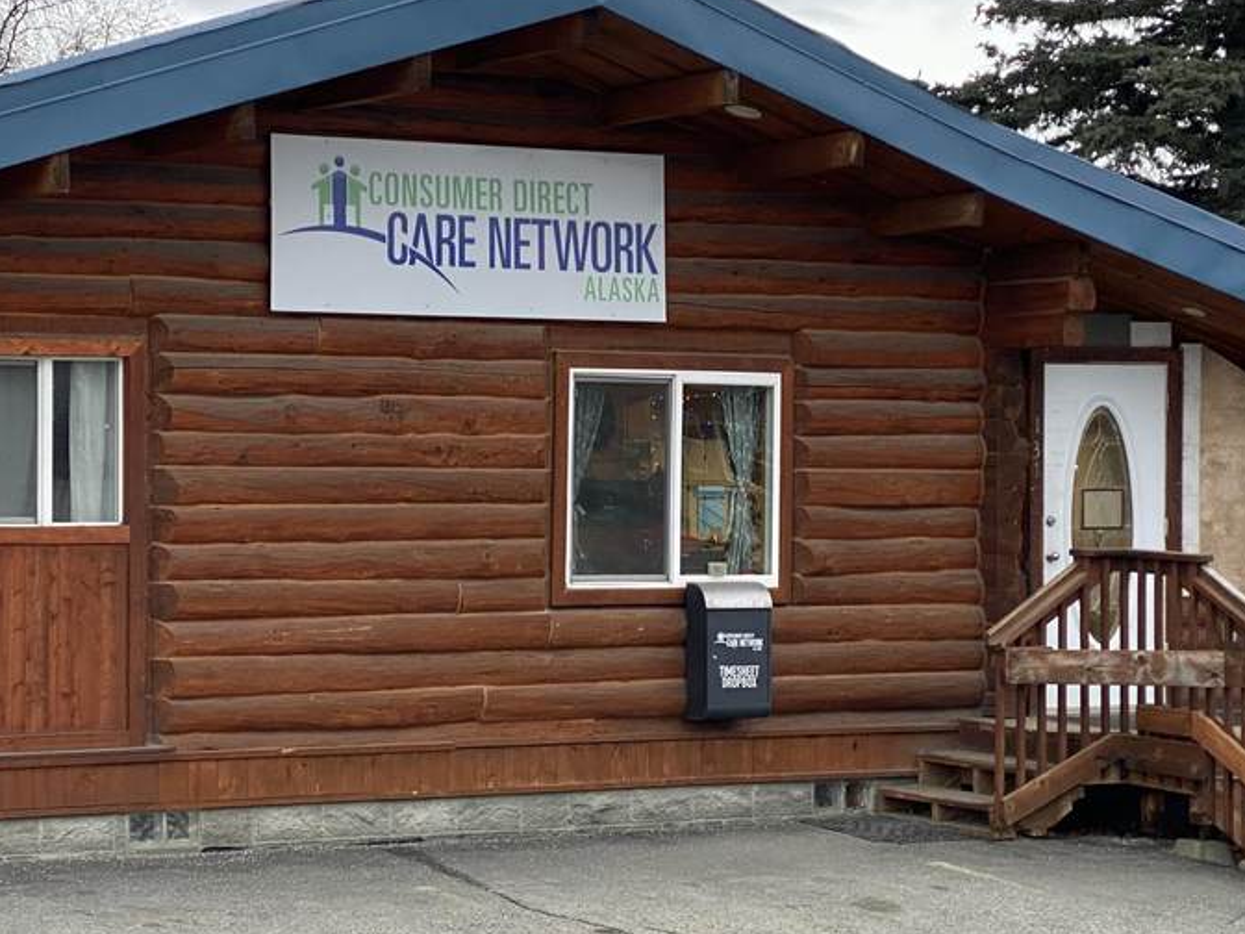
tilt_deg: -1.4
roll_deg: -1.0
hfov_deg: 19.6
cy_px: 539
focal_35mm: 99
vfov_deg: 14.9
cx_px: 219
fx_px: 3561
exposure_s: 1/121
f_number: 2
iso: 50
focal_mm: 6
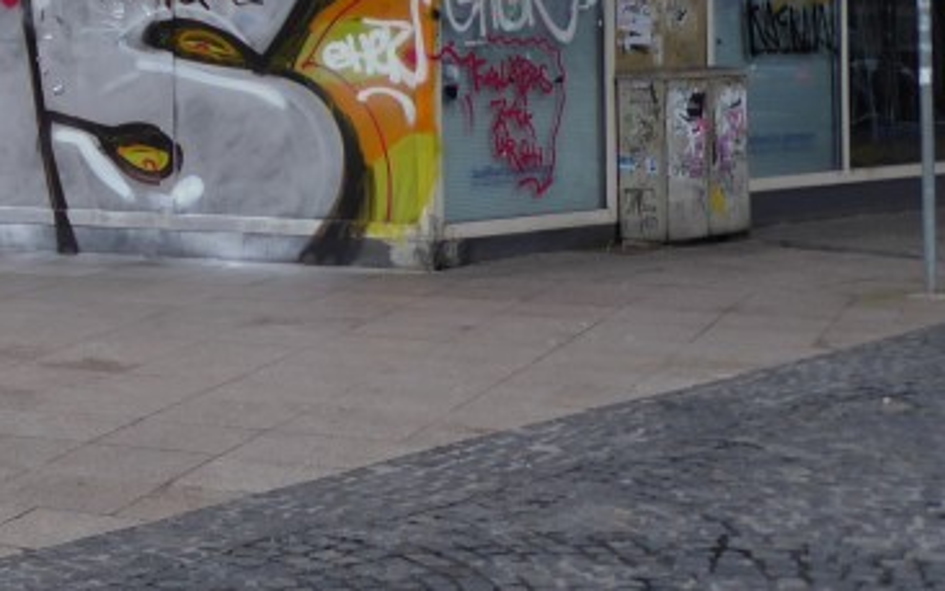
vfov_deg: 15.4
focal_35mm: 83
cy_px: -28
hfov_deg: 22.8
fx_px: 2138
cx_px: -212
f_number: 3.5
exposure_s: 1/100
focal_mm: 5
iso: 80
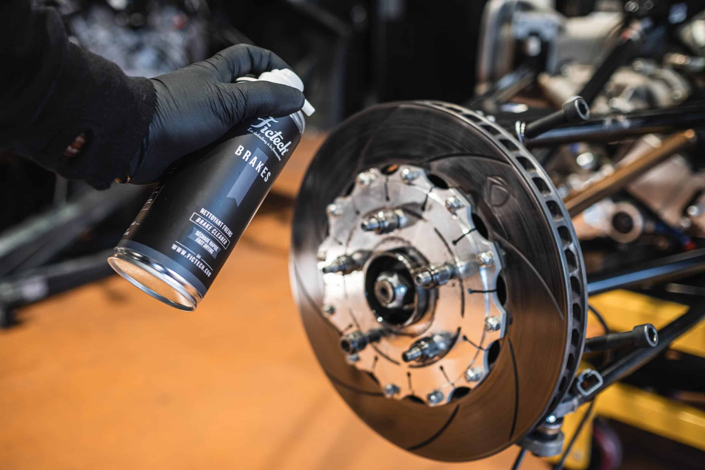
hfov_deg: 54.4
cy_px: 235
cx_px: 352
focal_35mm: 35
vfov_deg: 37.9
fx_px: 685
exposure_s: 1/30
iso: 400
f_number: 2
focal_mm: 23
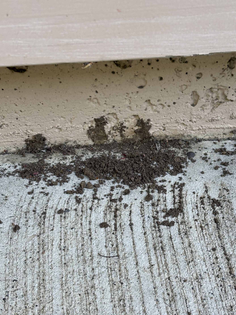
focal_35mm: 60
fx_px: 545
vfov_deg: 32.2
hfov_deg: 24.4
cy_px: 161
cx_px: 132
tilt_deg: -43.5
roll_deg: -0.5
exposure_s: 1/121
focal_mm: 5.96
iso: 32
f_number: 1.6
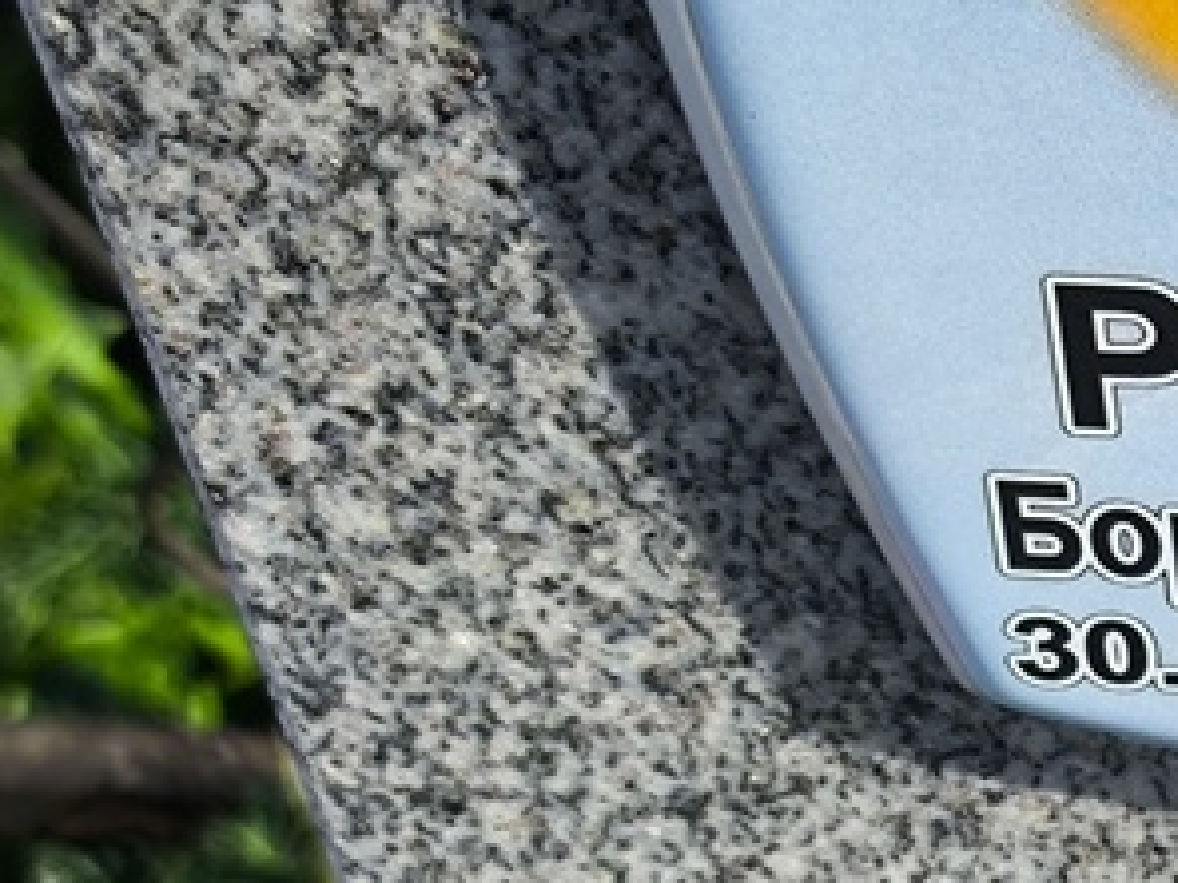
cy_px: 620
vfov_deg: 11.0
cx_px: 1582
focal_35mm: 135
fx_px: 4594
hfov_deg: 14.0
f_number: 1.7
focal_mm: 4.71
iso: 50
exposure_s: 1/705
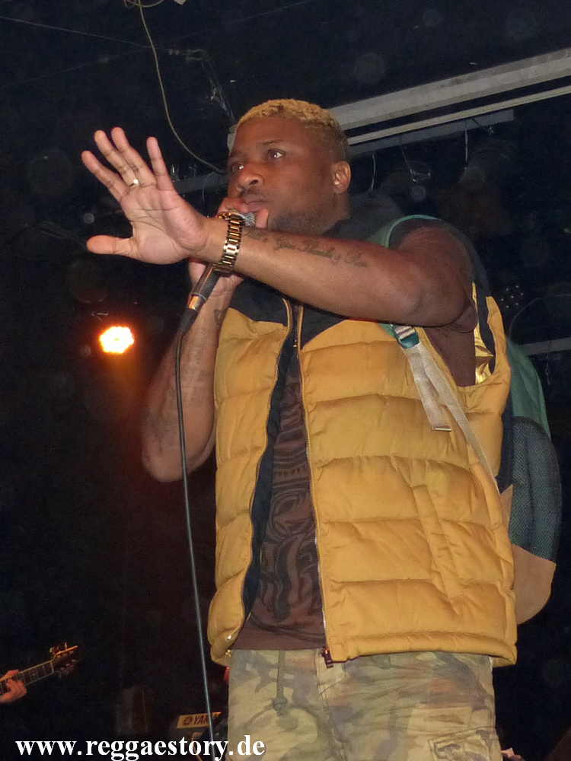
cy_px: 380
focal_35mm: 31
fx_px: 682
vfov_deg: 58.4
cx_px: 286
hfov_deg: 45.4
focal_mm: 5.6
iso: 400
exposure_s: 1/60
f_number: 2.8
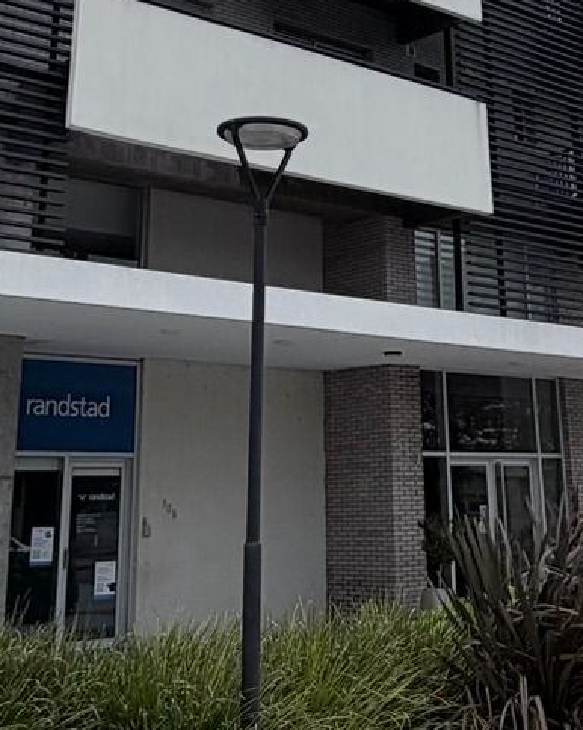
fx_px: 1252
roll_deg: +0.5
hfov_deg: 26.2
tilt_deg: +21.2
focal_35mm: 58
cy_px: 39
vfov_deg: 30.7
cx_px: 340
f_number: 2.2
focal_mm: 2.22
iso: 20
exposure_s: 1/970
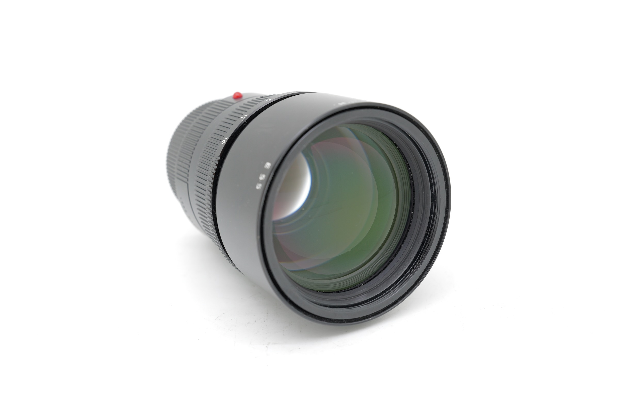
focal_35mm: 43
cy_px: 206
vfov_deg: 31.2
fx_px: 739
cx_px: 310
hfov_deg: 45.4
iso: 800
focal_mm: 43
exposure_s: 1/60
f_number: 9
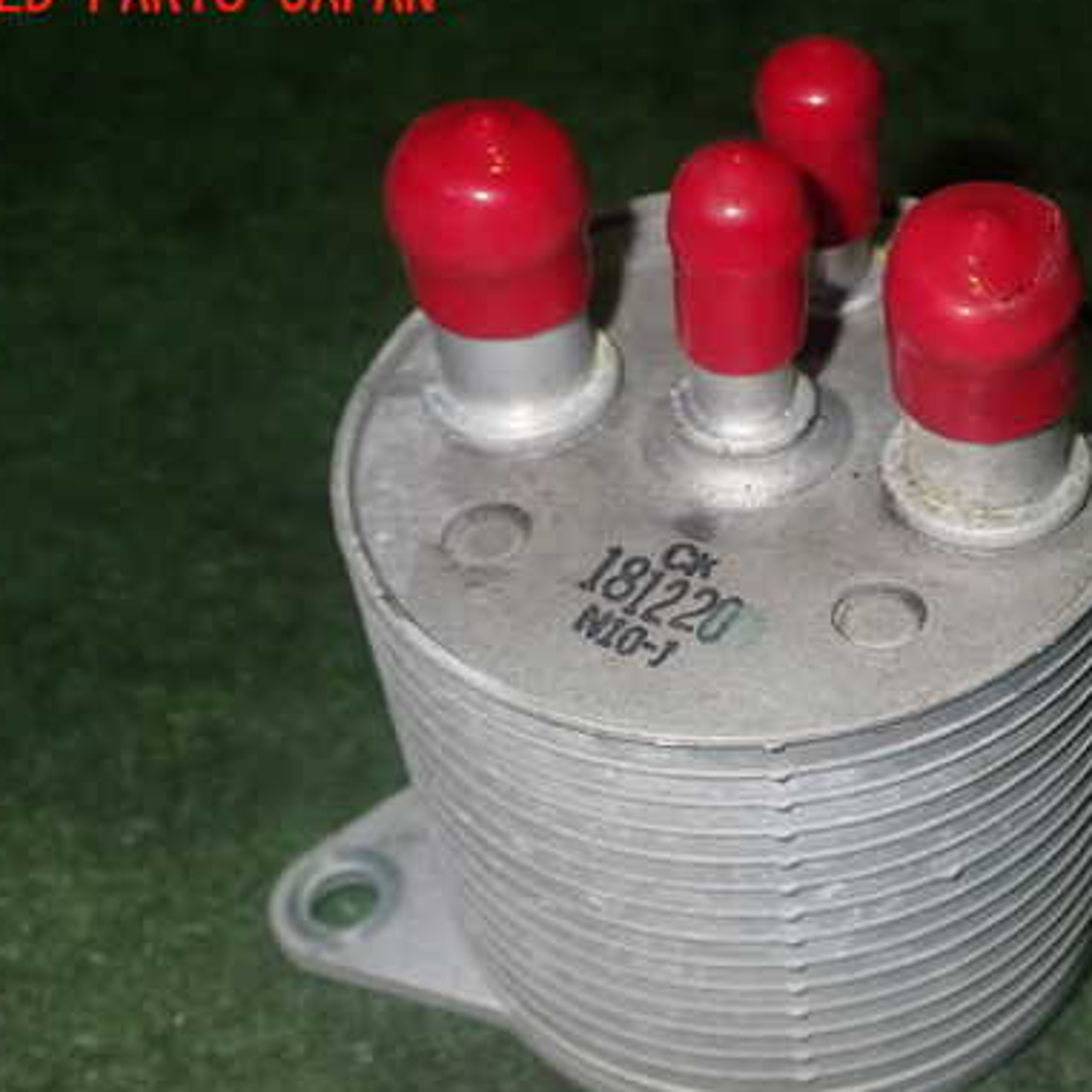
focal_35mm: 57
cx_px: 774
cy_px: 602
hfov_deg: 29.7
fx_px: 2034
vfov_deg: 30.0
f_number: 8
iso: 320
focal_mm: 7.31
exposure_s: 1/40
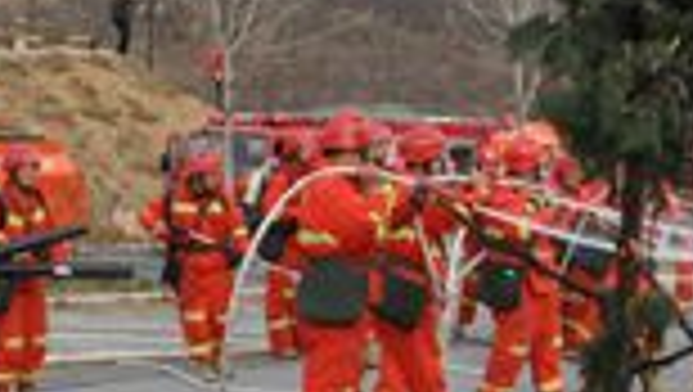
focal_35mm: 147
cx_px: 783
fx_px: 2704
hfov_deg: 14.2
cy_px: 187
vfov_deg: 8.3
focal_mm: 24
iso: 1250
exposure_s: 1/640
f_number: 13
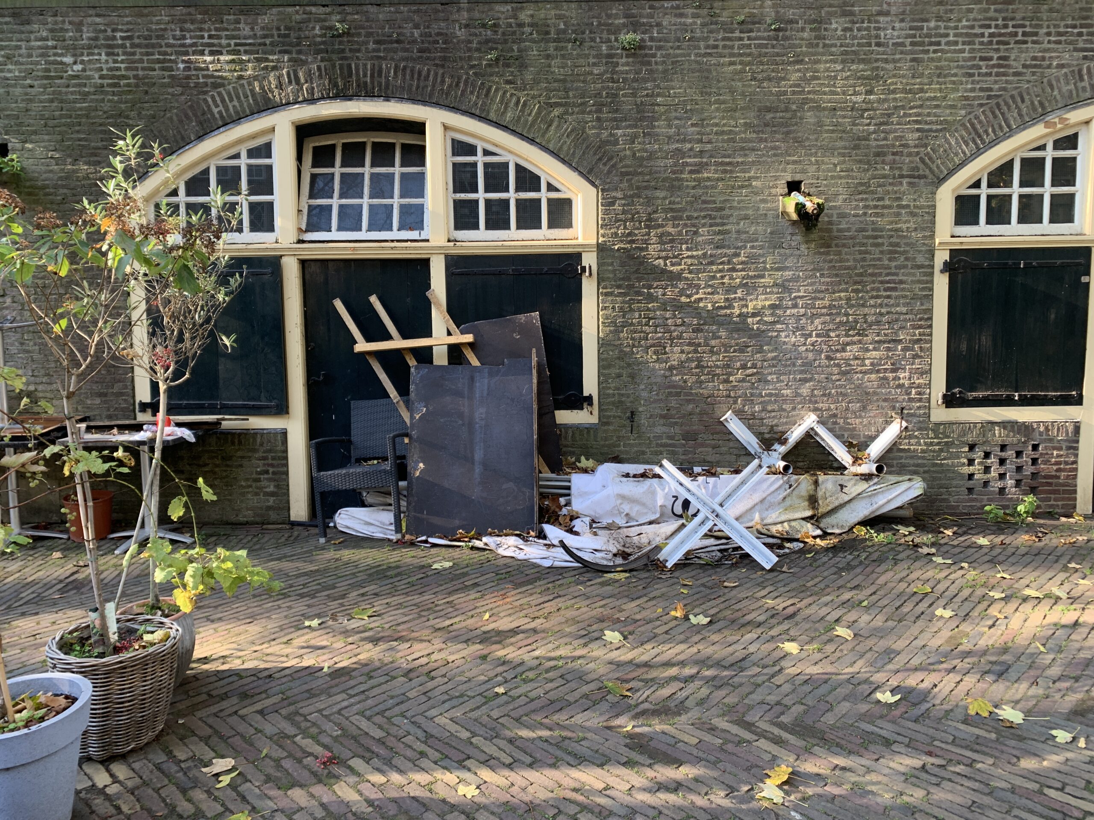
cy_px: 410
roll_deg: +0.8
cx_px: 547
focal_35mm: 26
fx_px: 822
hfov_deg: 67.3
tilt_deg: -6.1
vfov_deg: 53.1
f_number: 1.8
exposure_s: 1/121
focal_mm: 4.25
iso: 50
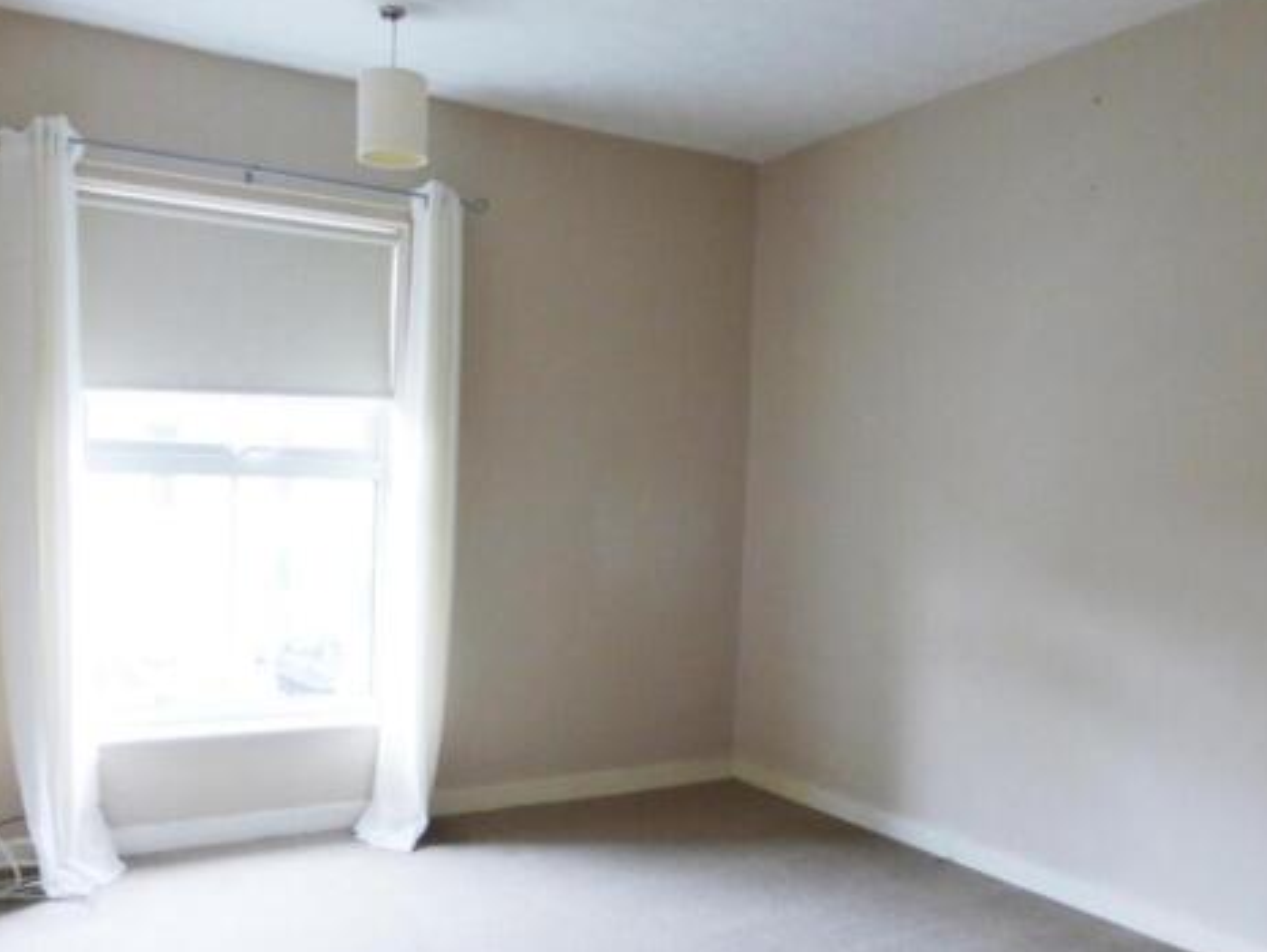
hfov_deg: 59.9
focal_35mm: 30
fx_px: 1099
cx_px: 600
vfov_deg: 46.7
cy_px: 532
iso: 250
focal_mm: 4.3
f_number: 3.3
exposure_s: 1/60
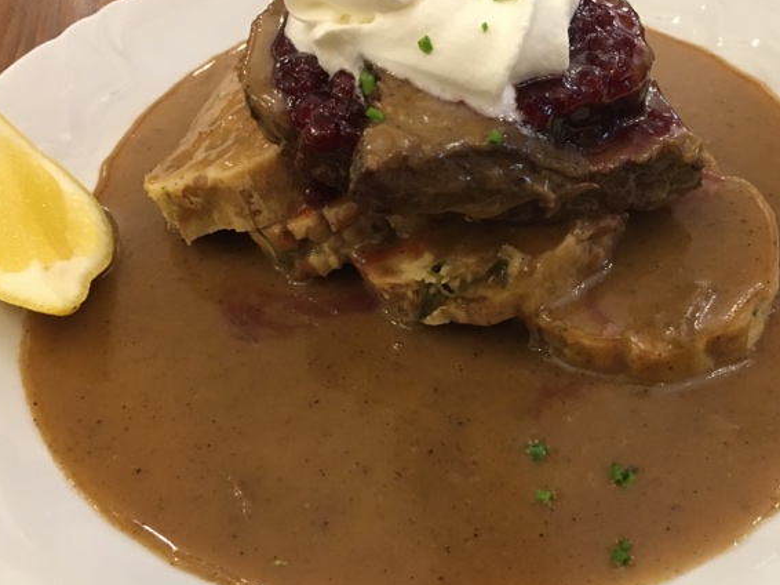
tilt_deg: -47.3
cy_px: 275
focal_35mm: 41
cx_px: 473
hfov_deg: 45.5
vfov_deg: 35.1
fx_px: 923
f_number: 2.2
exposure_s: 1/17
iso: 200
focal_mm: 4.15
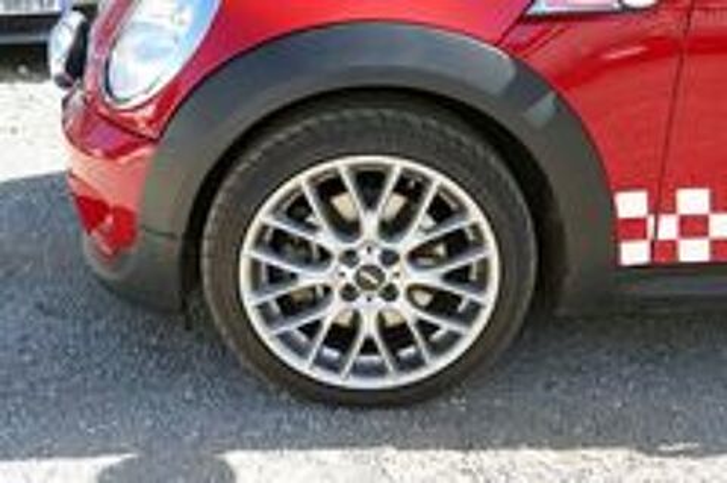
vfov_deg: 31.8
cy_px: 242
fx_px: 847
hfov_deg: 46.4
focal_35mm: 42
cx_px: 364
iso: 125
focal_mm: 15.26
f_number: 3.2
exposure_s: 1/250
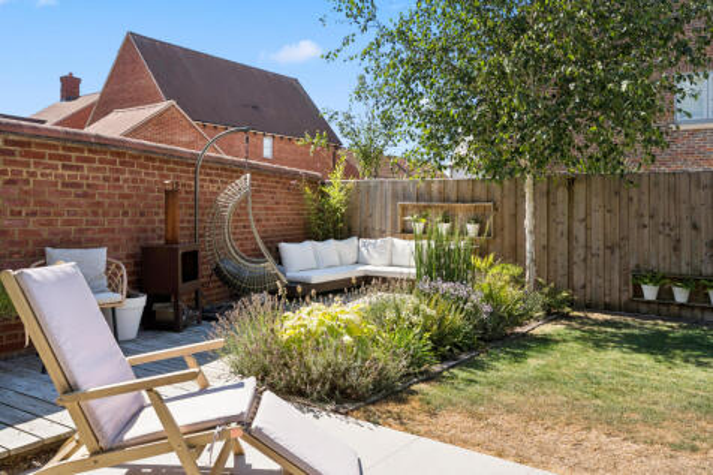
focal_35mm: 28
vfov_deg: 46.4
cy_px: 238
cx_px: 356
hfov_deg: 65.5
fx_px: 554
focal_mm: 28
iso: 100
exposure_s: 1/125
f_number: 8
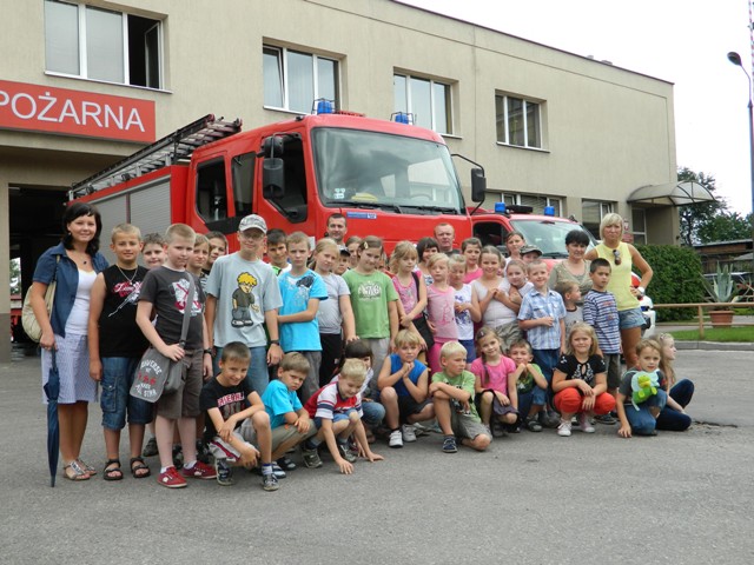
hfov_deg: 52.6
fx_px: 762
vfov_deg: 40.7
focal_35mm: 35
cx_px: 377
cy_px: 282
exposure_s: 1/200
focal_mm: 6.2
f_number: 3.3
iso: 80
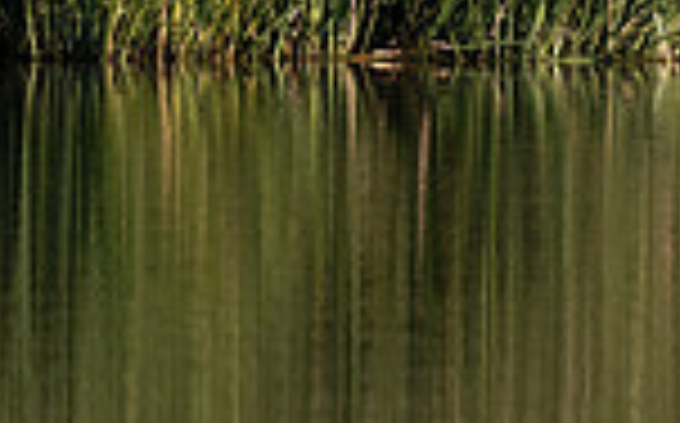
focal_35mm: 2657
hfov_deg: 0.8
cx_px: -410
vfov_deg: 0.5
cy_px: -538
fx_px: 49185
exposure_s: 1/1600
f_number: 4
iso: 320
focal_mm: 300
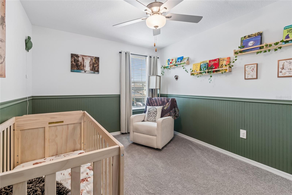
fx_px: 122
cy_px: 98
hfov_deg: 100.4
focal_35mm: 15
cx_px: 146
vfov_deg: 77.3
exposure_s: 1/10
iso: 100
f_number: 7.1
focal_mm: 10
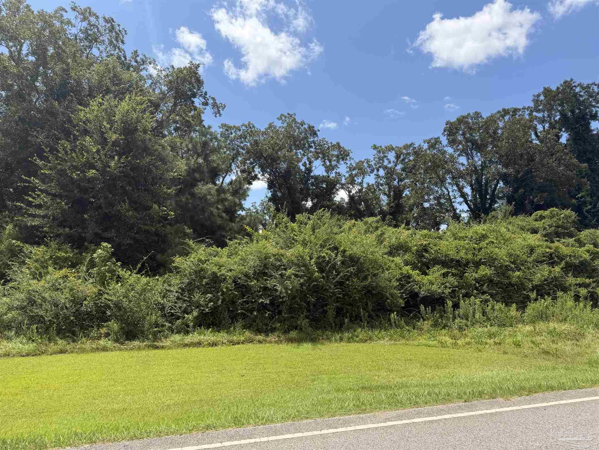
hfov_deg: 71.6
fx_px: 415
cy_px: 225
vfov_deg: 56.8
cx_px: 300
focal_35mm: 24
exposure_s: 1/3953
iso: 80
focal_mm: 6.76
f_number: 1.78
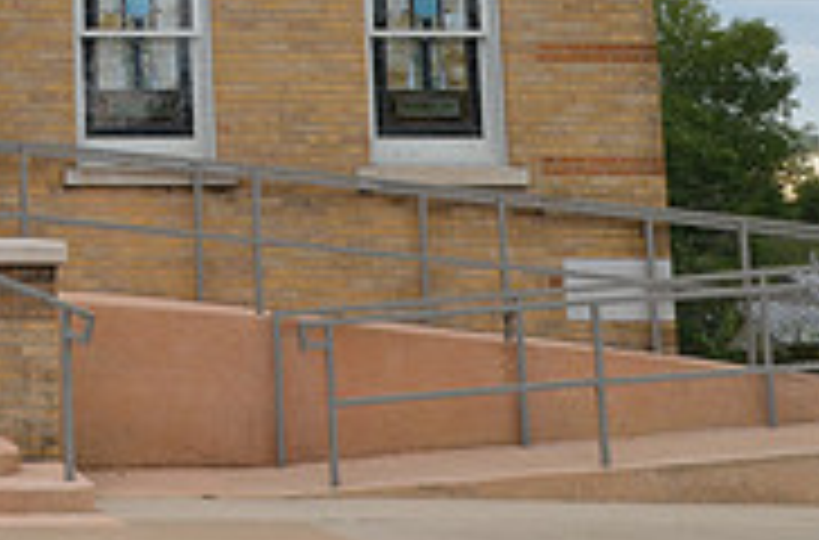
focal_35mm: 115
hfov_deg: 16.6
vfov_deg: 11.3
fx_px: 2607
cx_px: -328
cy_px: -310
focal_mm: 24
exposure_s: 1/125
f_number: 5.6
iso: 220
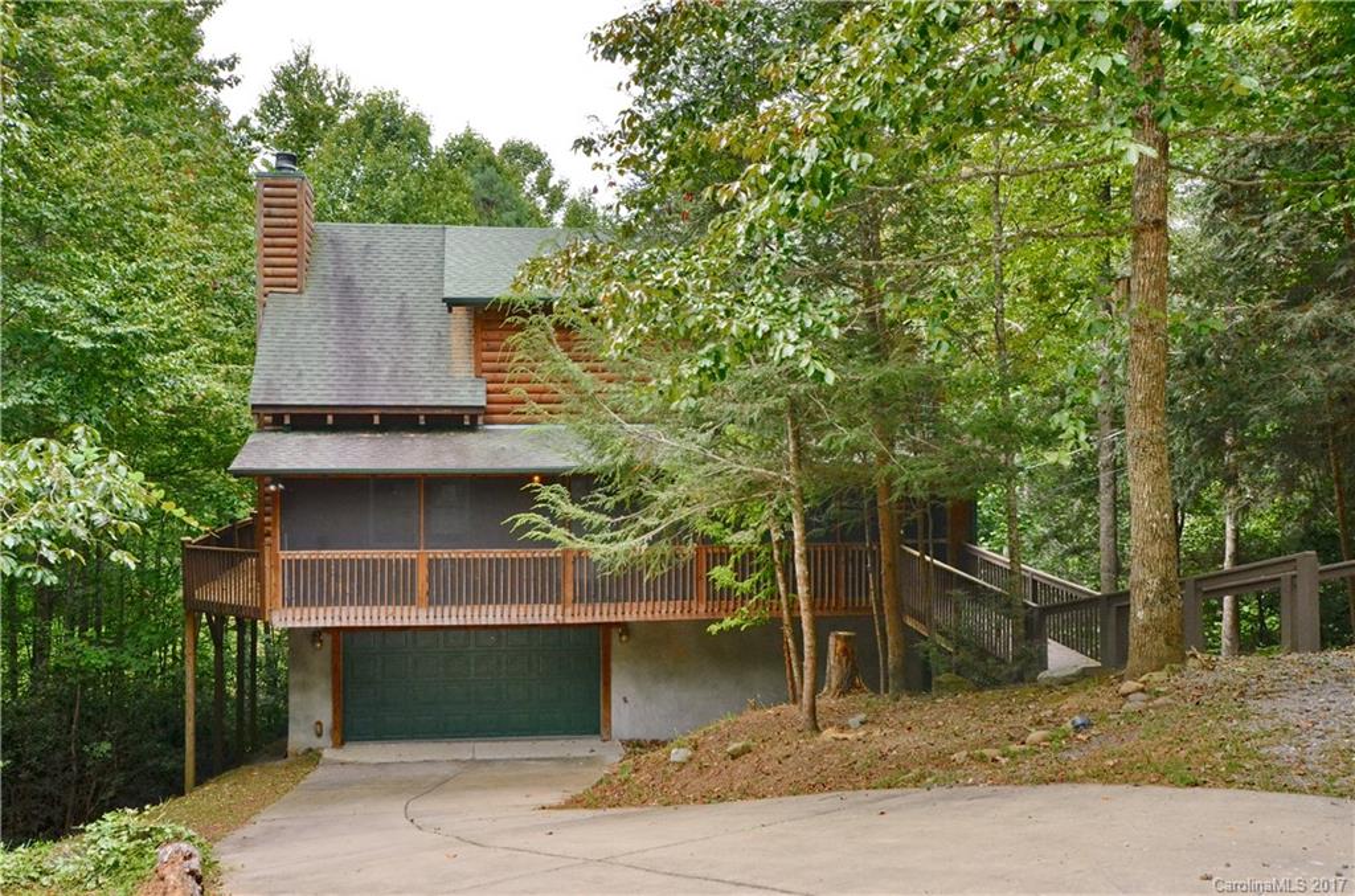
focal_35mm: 30
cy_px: 448
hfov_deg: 62.1
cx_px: 678
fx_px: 1126
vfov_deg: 43.4
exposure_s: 1/125
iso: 320
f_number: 11
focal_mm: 20
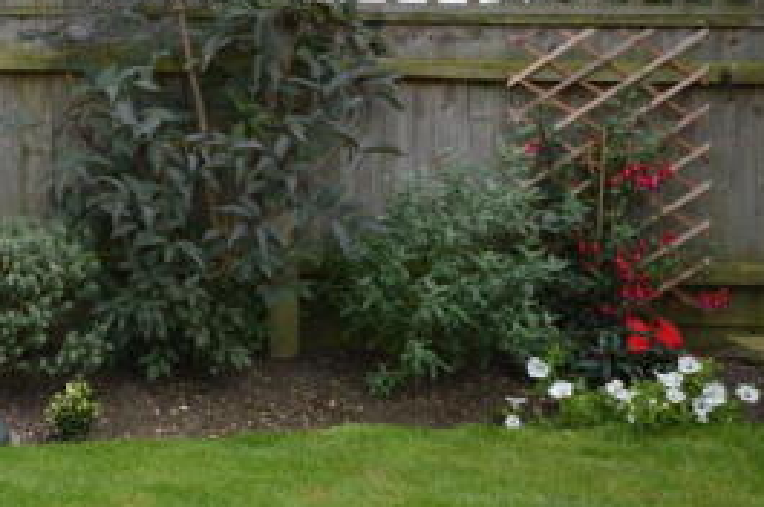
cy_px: 84
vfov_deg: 25.4
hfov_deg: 33.8
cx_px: -52
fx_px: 1102
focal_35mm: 52
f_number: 7.1
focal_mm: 14
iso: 800
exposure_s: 1/1000
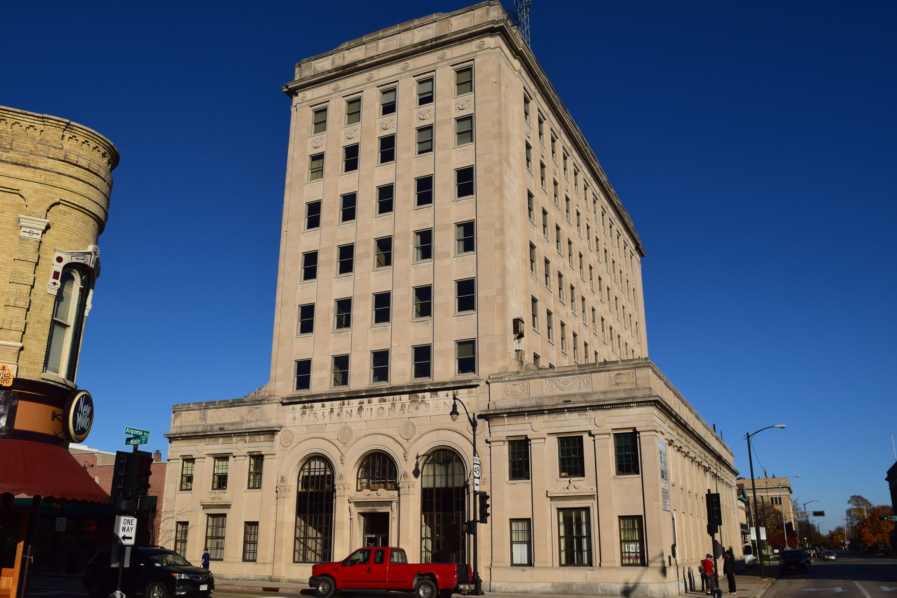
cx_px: 448
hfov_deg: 61.9
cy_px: 299
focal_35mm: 30
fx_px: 747
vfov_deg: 43.6
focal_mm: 20
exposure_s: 1/640
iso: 200
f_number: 11
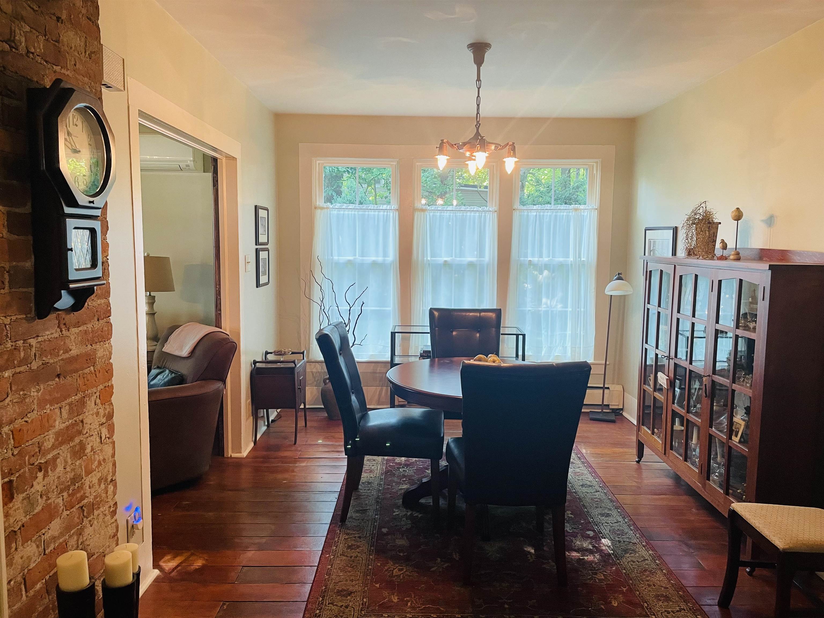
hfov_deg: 67.3
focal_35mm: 26
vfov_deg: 53.1
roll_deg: -0.6
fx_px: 619
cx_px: 412
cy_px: 309
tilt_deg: -6.1
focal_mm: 4.2
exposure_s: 1/60
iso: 200
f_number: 1.6
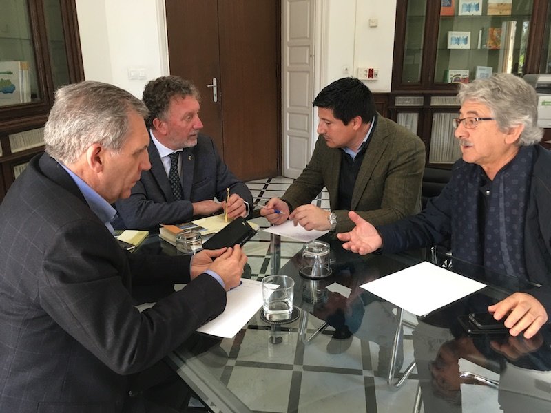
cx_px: 276
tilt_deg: -17.3
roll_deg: +0.6
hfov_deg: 61.7
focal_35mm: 29
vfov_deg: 48.2
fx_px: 462
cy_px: 206
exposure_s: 1/33
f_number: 2.2
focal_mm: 4.15
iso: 125
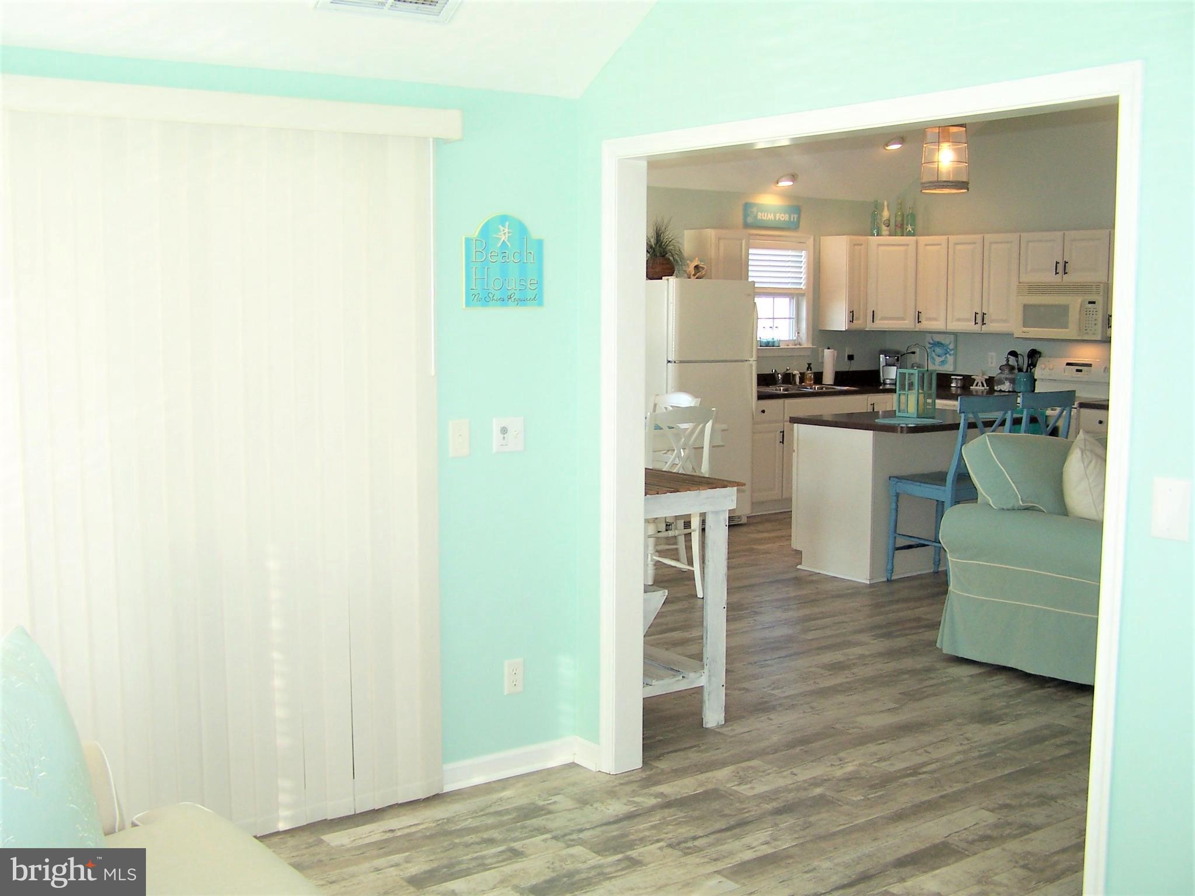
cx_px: 598
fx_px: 1312
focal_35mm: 38
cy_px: 448
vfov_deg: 37.7
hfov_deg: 49.0
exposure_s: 1/60
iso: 80
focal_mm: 6.3
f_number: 2.8
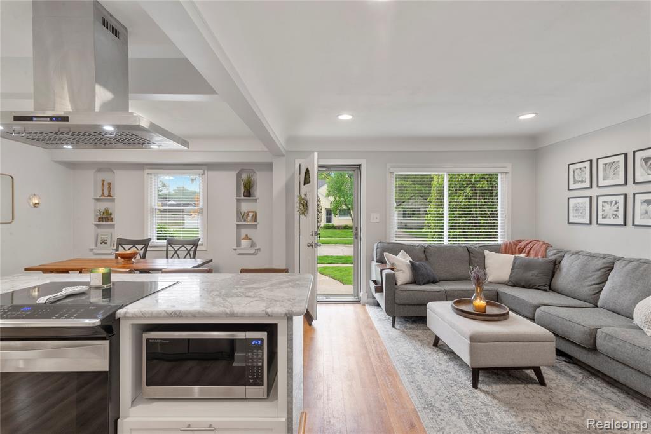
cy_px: 217
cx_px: 326
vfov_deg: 70.5
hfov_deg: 93.3
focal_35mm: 17
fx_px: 307
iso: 160
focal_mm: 17
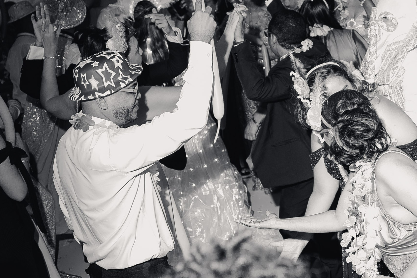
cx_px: 330
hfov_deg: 34.1
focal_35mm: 57
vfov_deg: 23.7
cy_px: 102
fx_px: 660
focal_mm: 28
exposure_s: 1/200
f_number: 2.8
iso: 800
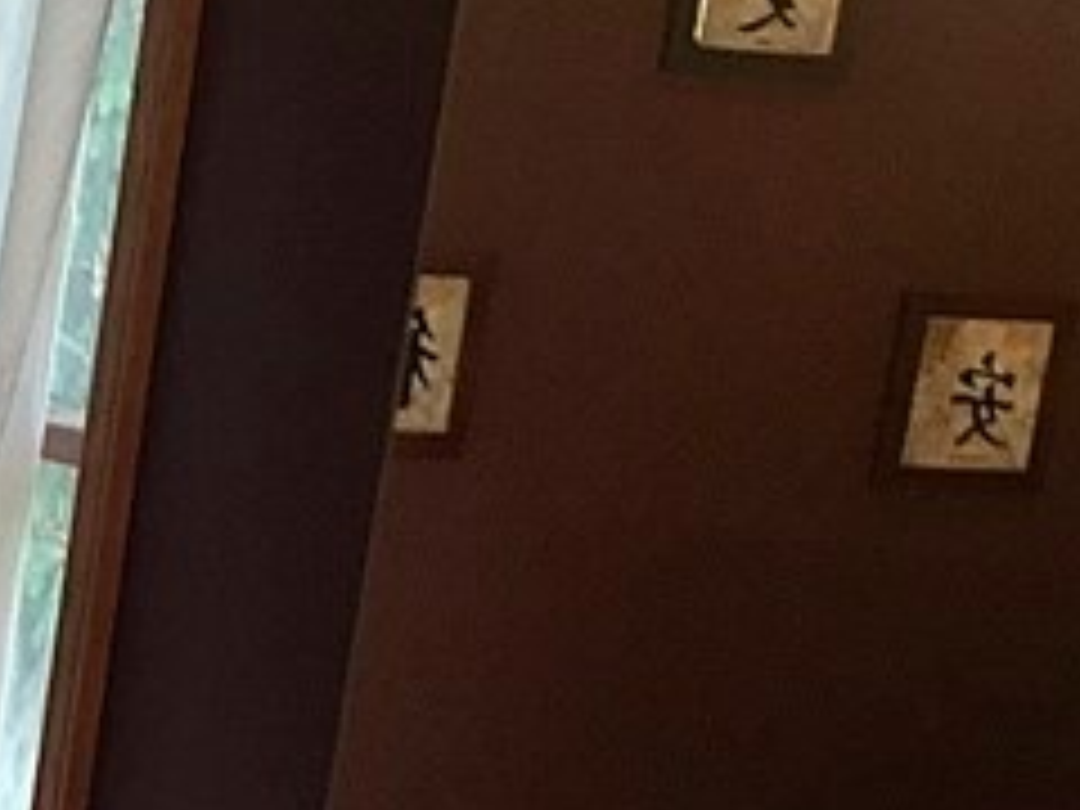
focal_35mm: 132
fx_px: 4118
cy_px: 1184
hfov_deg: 13.4
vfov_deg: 10.9
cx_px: -891
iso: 80
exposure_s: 1/30
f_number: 2.4
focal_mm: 3.3
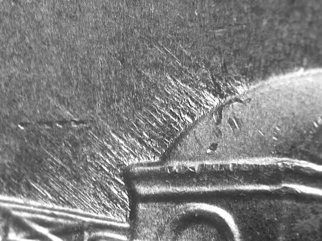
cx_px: 161
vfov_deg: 11.1
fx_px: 1237
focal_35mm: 133
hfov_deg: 14.8
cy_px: 120
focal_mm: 27.5
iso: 100
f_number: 4.6
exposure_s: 1/5.8
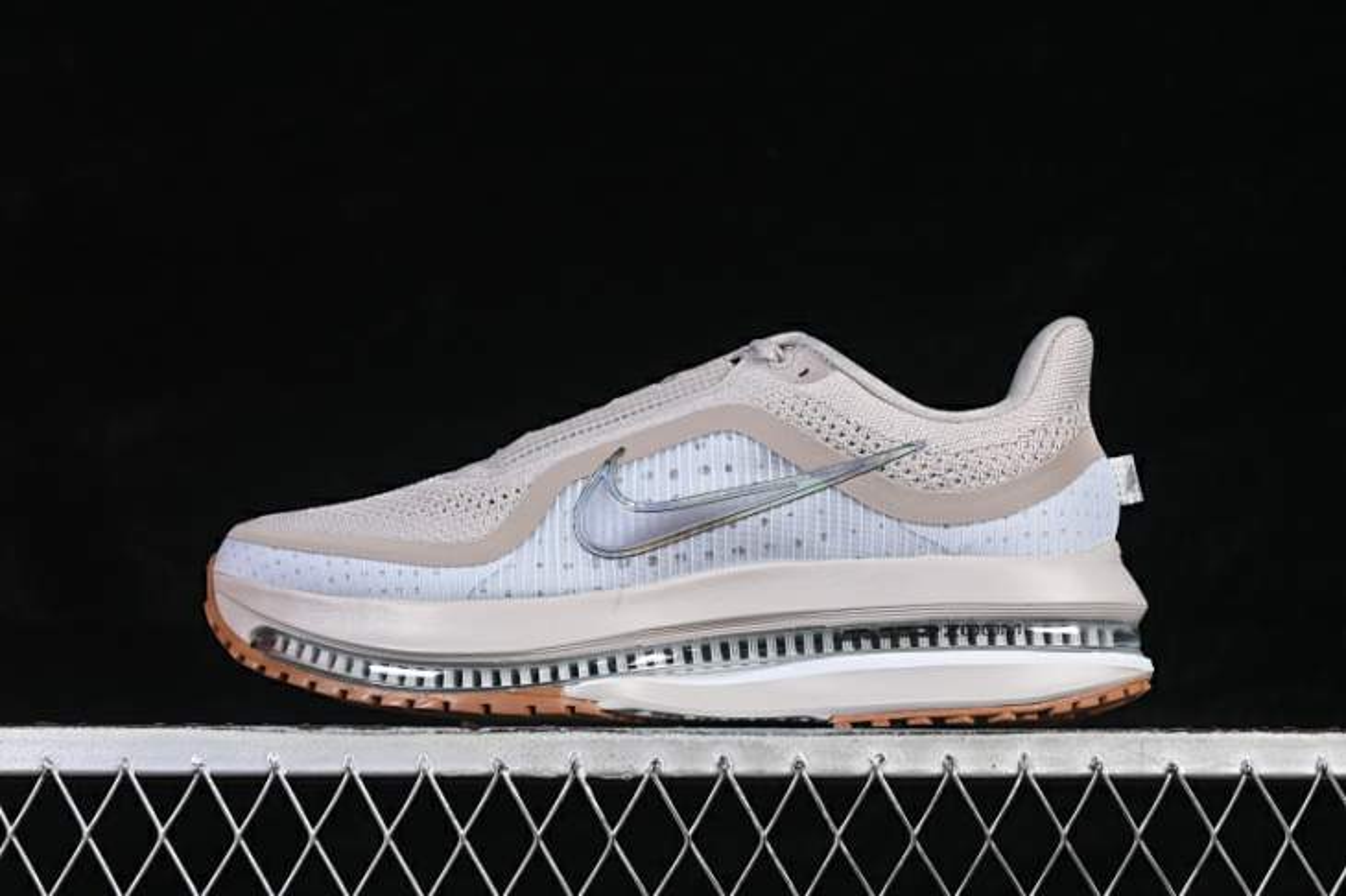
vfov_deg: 18.2
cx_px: 673
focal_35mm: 75
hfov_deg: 27.0
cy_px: 448
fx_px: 2803
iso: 160
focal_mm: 50
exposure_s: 1/80
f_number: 7.1
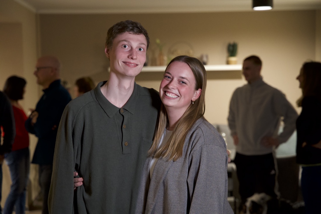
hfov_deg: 27.0
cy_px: 107
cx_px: 160
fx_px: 669
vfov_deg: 18.2
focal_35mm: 75
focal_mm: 75
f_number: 4
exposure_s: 1/160
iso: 8000
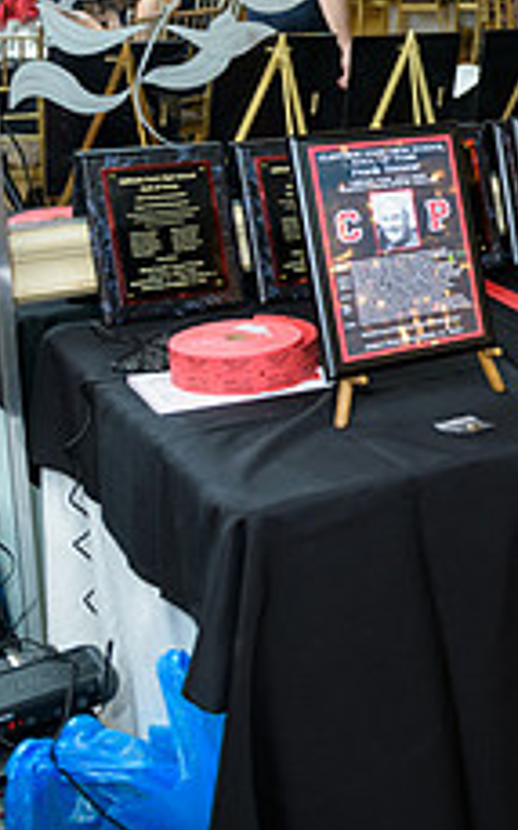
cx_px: 902
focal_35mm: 62
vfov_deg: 32.2
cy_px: 187
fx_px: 1401
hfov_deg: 17.4
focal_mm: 24
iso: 1000
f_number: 3.2
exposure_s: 1/125
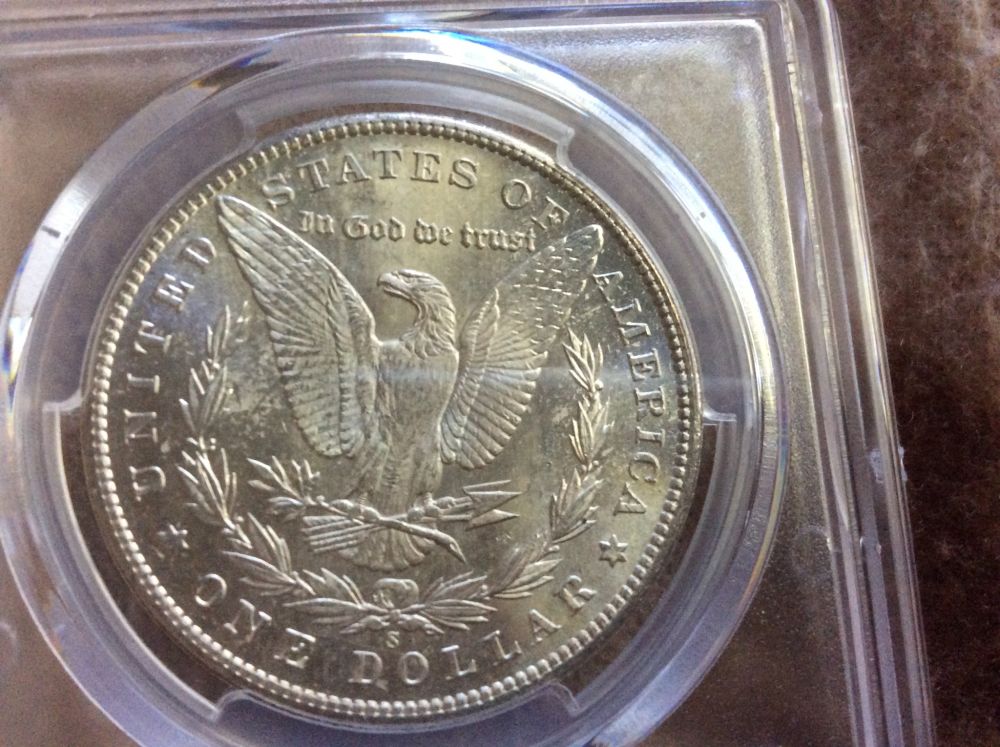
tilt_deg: -75.3
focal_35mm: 32
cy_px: 374
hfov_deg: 56.9
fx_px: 923
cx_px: 500
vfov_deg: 44.1
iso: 320
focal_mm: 3.3
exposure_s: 1/24
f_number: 2.4
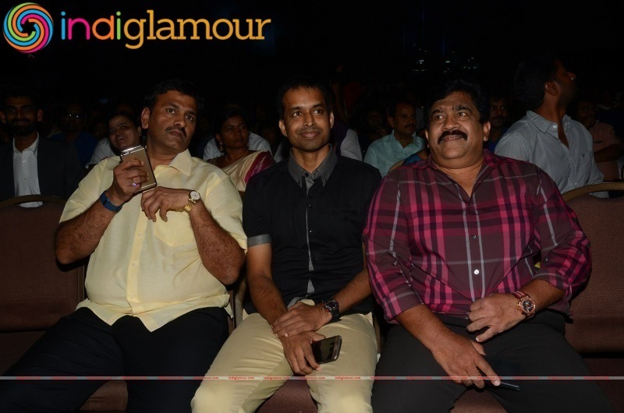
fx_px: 545
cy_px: 206
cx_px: 312
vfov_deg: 41.5
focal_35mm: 32
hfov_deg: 59.6
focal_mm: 21
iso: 160
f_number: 11
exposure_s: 1/160
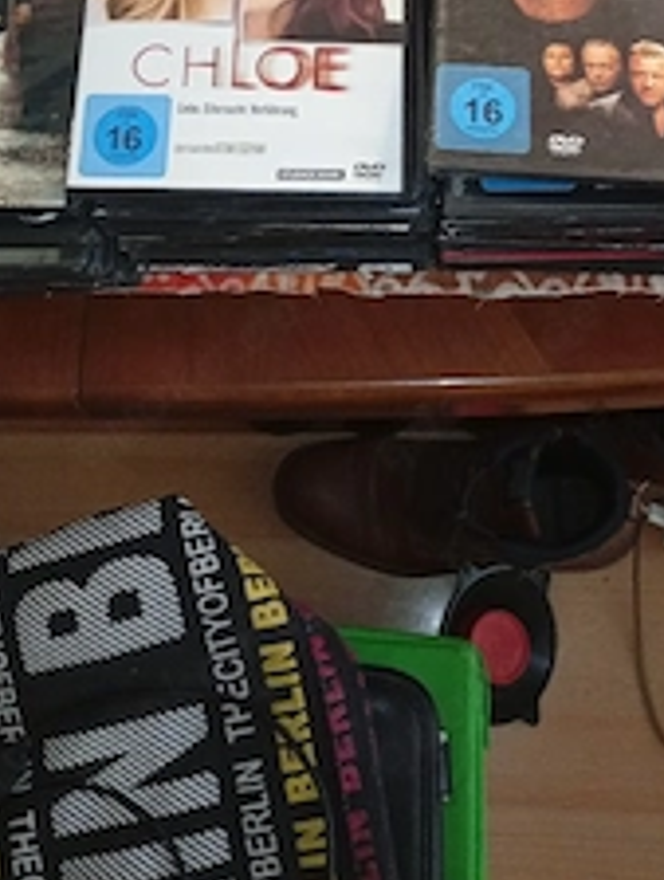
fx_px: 1223
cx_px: 271
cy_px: 114
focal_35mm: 48
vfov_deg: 37.4
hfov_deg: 30.3
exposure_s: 1/33.3
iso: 375
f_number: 1.8
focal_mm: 3.84
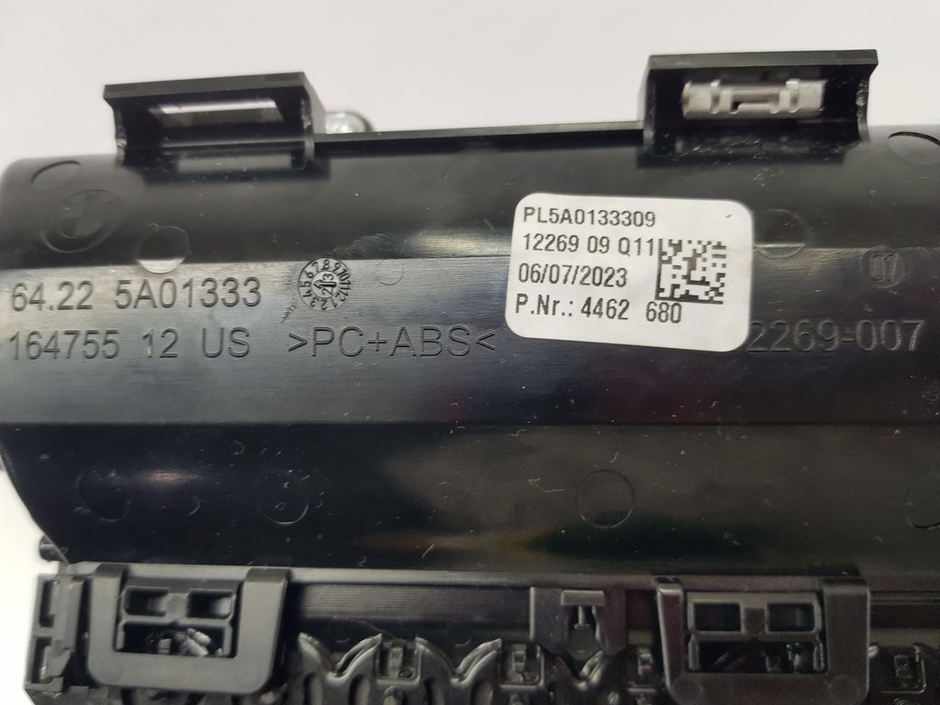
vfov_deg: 53.1
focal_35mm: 26
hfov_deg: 67.3
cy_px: 352
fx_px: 706
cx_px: 470
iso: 80
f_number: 1.7
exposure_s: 1/100
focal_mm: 4.2
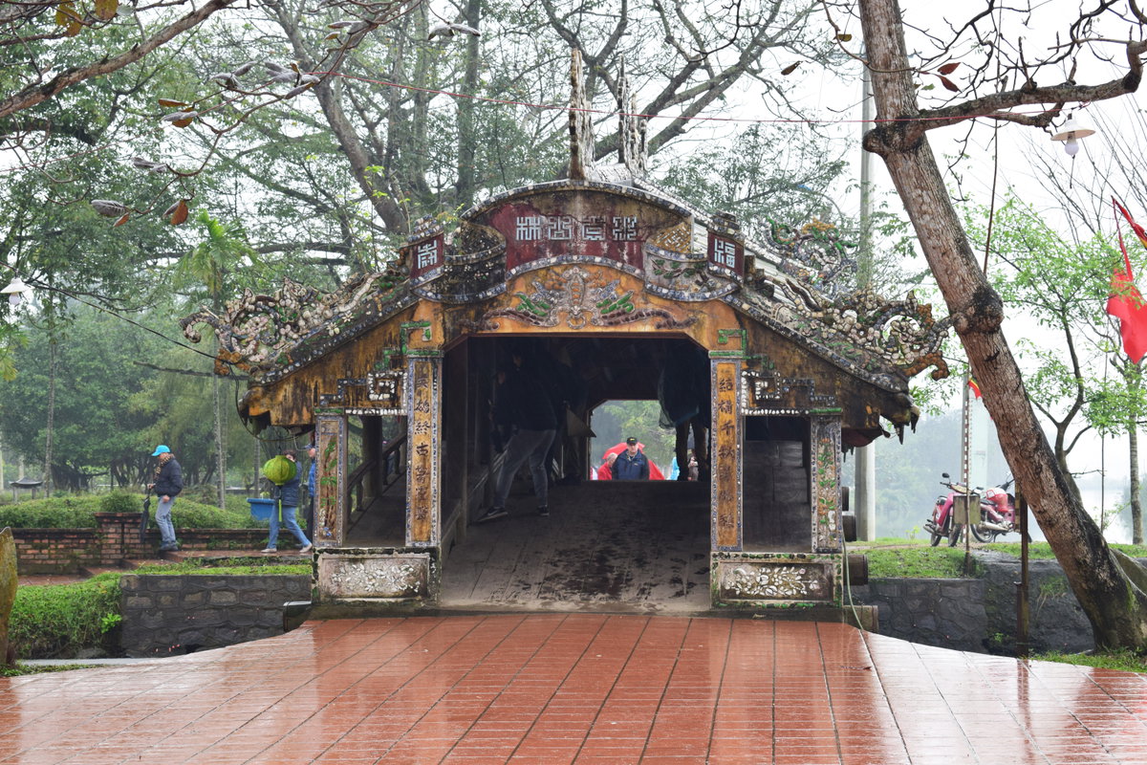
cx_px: 574
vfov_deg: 16.6
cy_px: 382
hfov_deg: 24.6
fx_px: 2628
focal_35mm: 82
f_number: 8
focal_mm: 55
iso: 400
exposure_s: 1/50
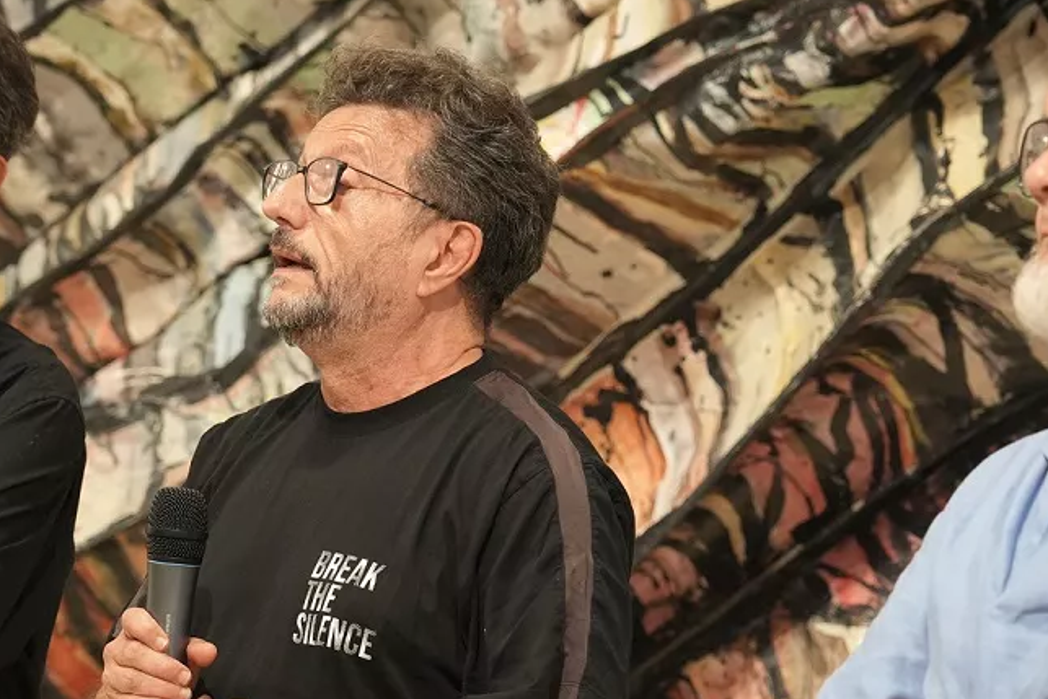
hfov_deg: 13.3
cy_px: 409
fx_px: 4484
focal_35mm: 154
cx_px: 477
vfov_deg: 8.9
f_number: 5
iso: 4000
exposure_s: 1/250
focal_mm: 84
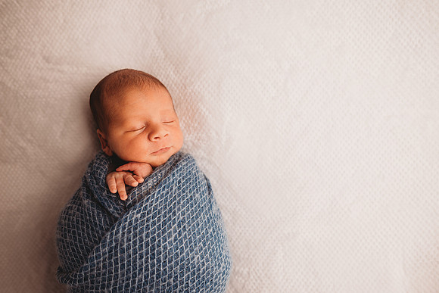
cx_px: 220
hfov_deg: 73.7
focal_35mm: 24
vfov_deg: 53.2
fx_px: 293
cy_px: 146
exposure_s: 1/160
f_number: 2.8
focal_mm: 24
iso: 64
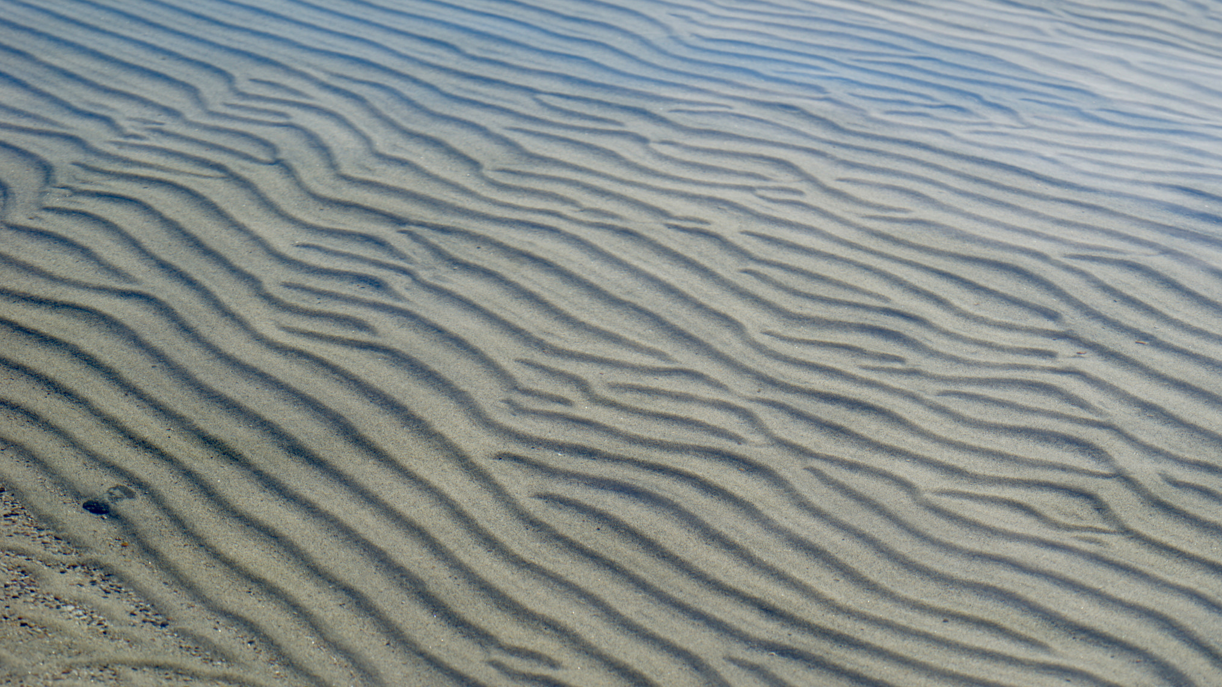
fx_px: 3694
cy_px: 317
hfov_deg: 18.8
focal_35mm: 114
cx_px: 612
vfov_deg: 10.6
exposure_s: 1/200
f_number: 6.3
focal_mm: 108
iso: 64
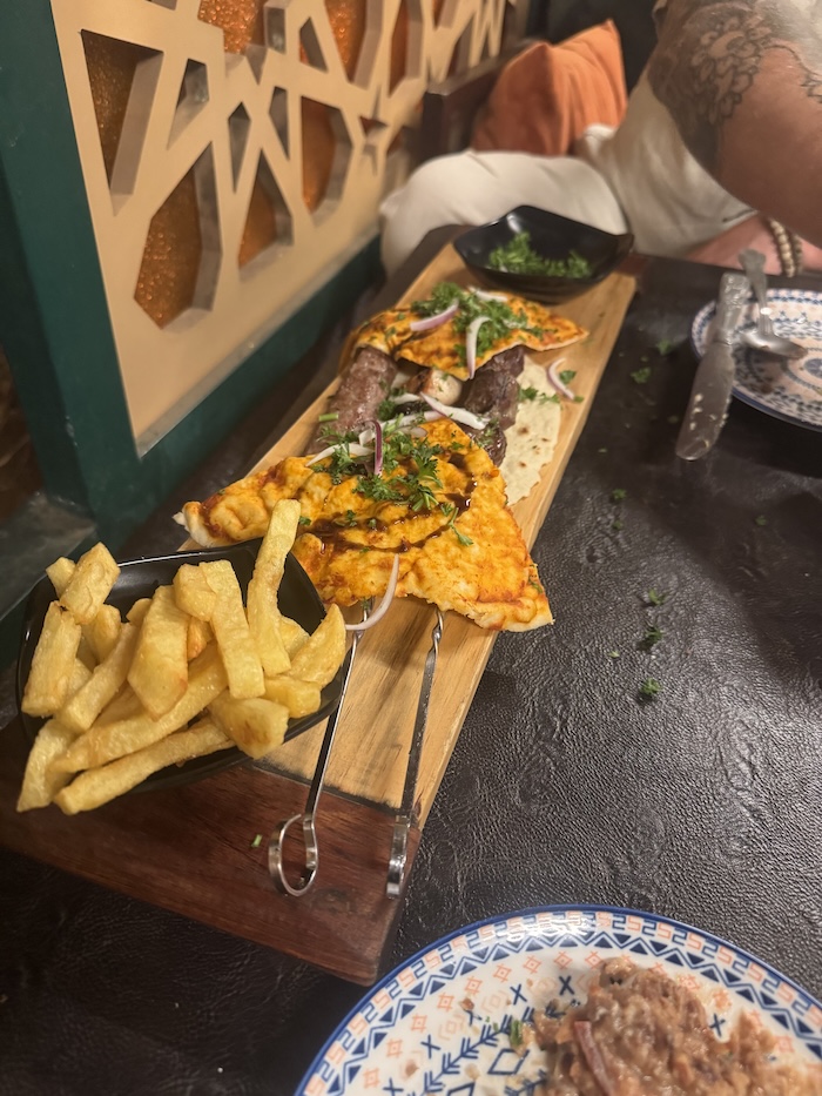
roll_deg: -2.8
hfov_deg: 56.8
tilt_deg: -41.4
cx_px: 411
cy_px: 548
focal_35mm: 24
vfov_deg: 71.6
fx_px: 760
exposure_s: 1/44
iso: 800
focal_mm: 6.76
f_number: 1.78
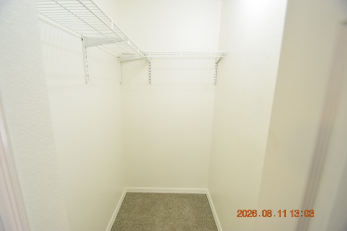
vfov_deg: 77.3
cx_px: 174
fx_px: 145
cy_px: 116
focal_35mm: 15
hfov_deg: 100.4
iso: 800
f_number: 4
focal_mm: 10
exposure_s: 1/60
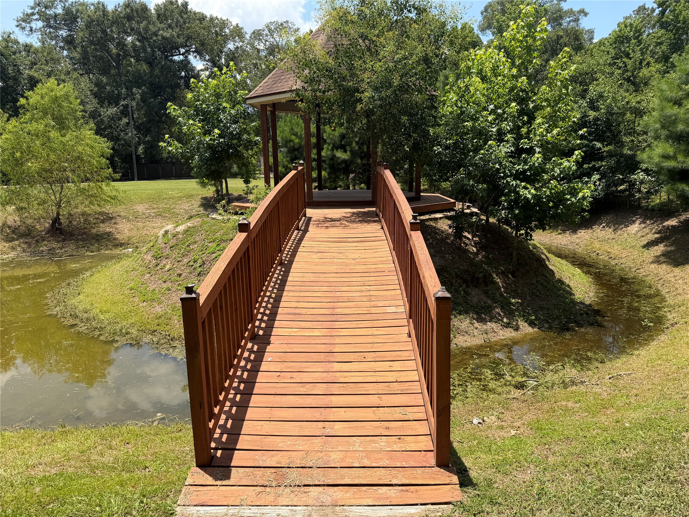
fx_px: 478
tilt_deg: -11.5
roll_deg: -0.8
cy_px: 258
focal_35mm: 24
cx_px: 344
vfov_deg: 56.8
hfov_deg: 71.6
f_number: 1.78
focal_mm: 6.76
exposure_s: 1/3145
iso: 80
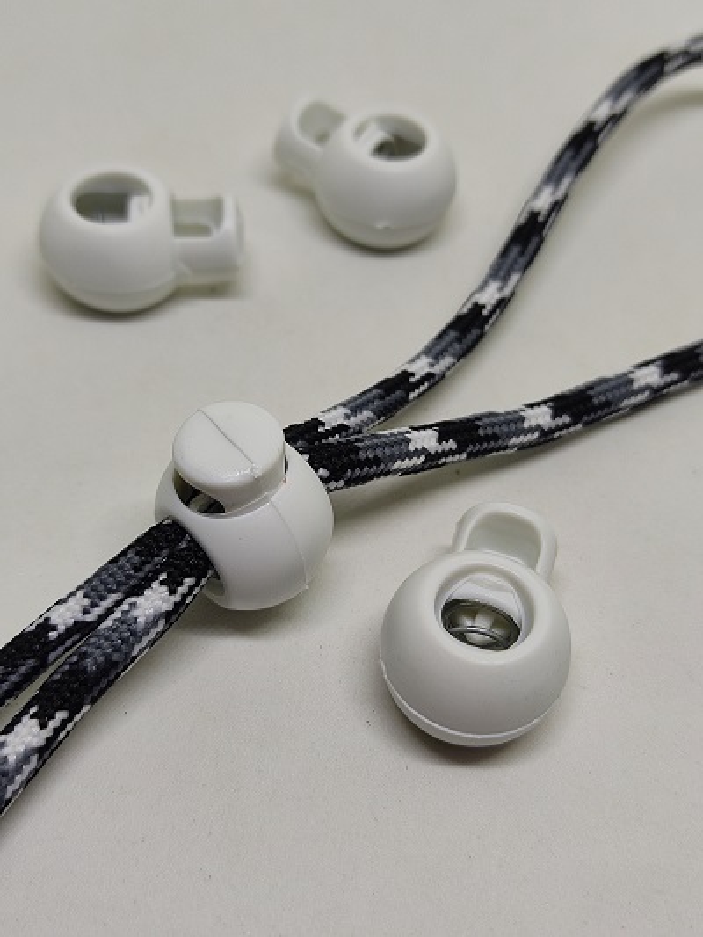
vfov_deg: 46.8
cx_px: 352
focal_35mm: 40
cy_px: 468
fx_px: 1083
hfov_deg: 36.0
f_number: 1.79
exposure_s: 1/100
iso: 96
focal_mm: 4.71
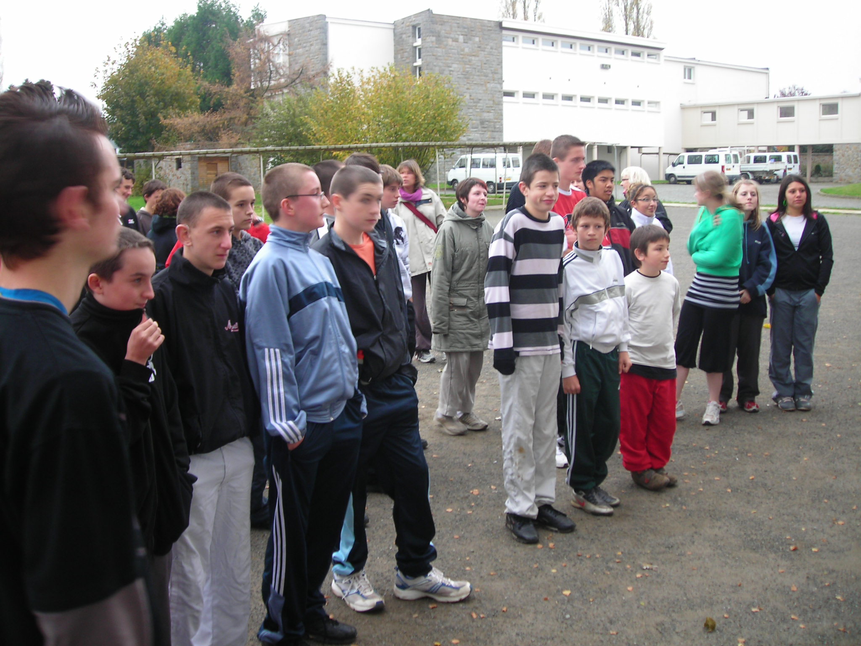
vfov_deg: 37.7
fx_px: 945
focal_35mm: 38
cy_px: 323
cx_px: 430
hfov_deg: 49.0
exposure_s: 1/10.6
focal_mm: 6.3
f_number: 3.2
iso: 50
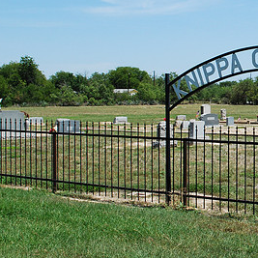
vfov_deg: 24.0
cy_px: 109
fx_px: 607
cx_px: 273
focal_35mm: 72
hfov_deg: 22.8
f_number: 13
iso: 200
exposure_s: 1/200
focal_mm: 26
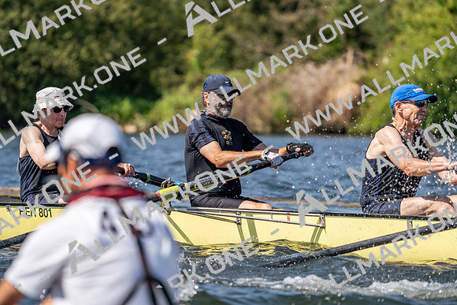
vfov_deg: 4.1
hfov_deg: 6.2
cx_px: 228
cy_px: 152
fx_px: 4253
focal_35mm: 335
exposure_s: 1/2000
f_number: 6.3
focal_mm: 335
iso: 250
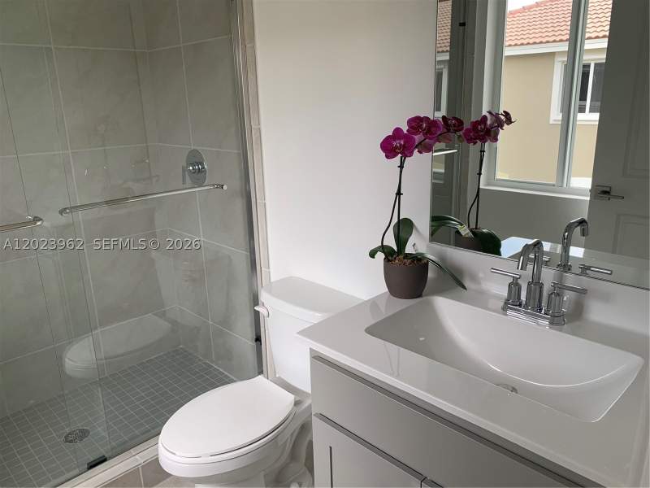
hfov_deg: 67.3
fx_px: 488
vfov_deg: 53.1
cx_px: 325
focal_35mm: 26
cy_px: 244
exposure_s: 1/121
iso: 40
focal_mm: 4.25
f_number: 1.8
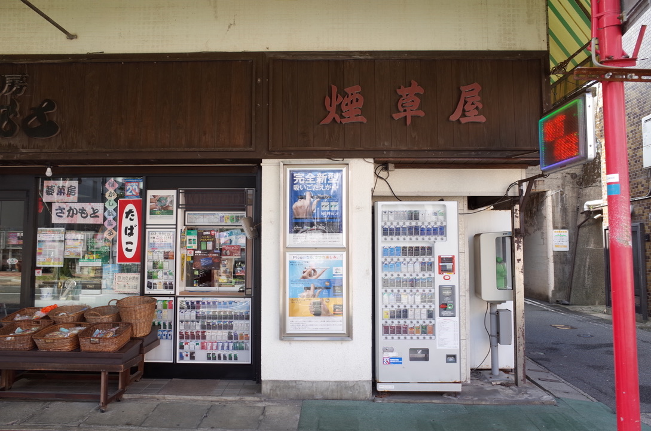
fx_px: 505
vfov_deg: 46.2
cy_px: 216
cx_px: 326
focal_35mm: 28
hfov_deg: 65.6
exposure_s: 1/60
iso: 100
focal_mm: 18.3
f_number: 4
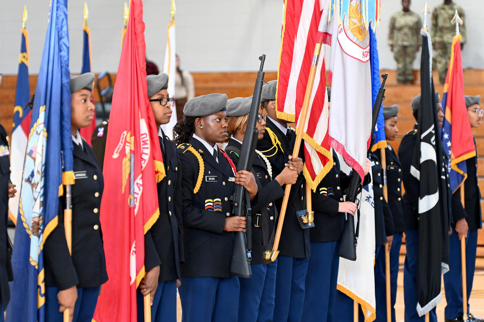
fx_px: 1680
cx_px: 242
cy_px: 161
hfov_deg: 16.4
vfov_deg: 11.0
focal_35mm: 125
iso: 640
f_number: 2.8
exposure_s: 1/125
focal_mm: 125
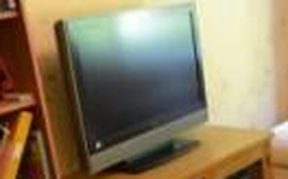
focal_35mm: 76
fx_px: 596
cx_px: 345
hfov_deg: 24.6
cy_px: 180
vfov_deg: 16.7
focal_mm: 10
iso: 2000
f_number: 3.5
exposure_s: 1/60
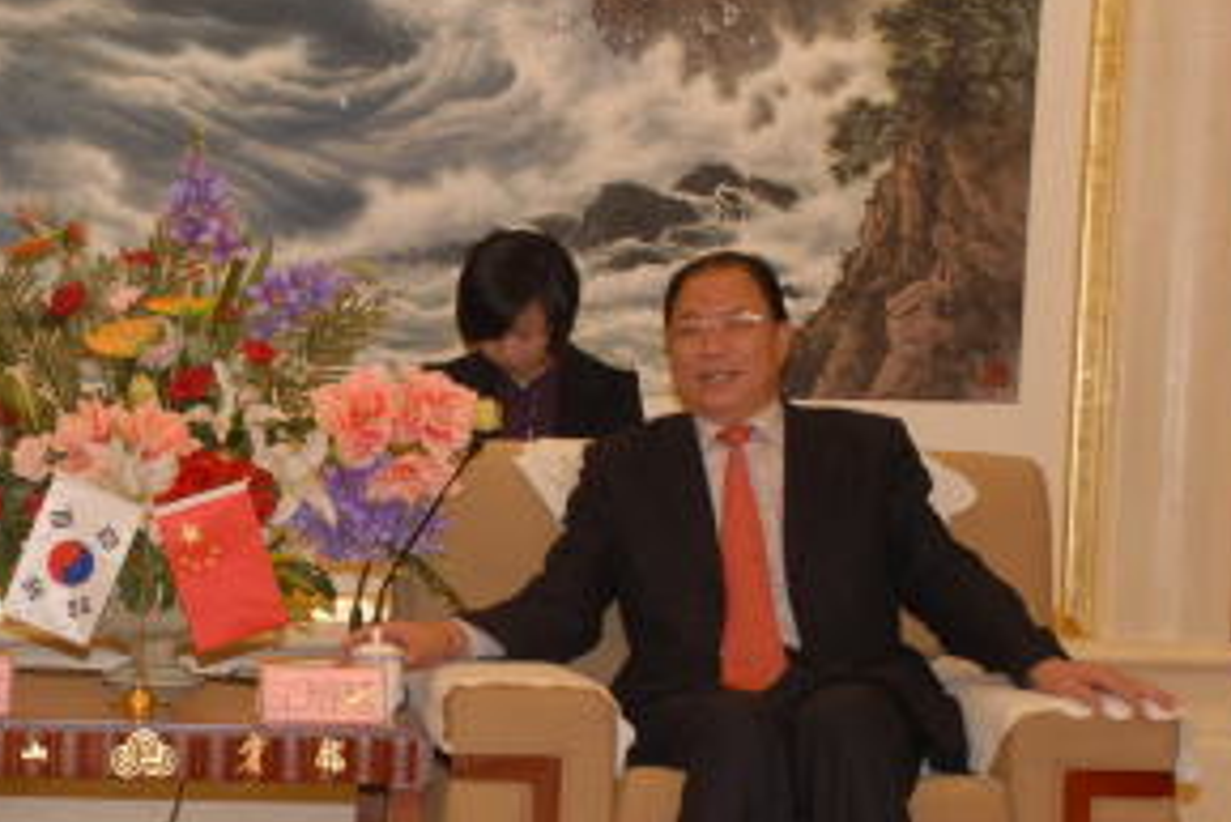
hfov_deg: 22.1
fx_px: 3109
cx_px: 247
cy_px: 583
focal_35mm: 91
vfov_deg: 15.0
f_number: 7.1
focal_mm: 35
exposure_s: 1/60
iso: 800
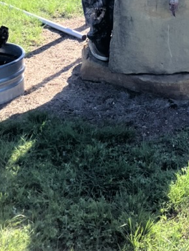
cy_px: -10
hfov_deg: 19.7
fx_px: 538
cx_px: 157
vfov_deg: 24.8
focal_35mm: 74
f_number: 1.8
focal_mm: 3.99
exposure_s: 1/2208
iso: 32
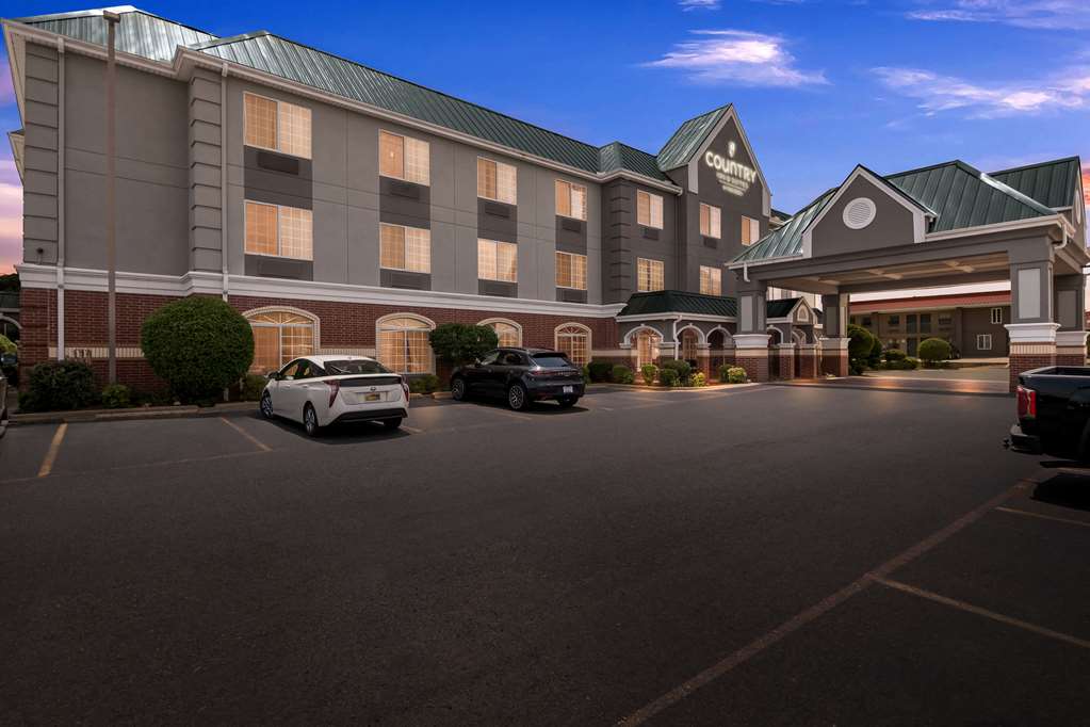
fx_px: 515
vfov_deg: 70.4
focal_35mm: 17
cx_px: 545
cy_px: 364
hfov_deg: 93.3
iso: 400
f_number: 8
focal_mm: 17
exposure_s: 1/200
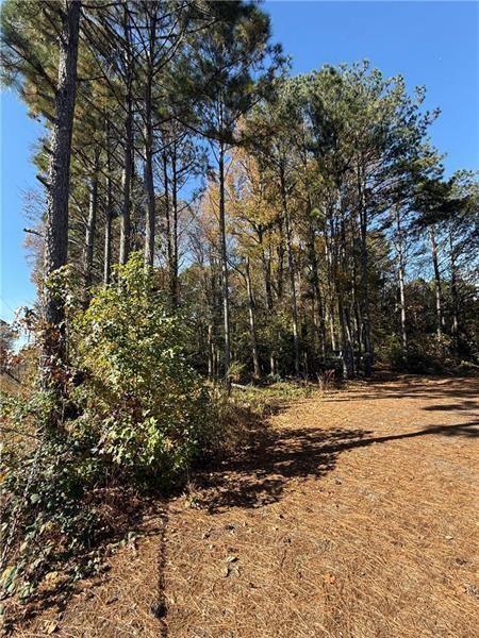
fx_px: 258
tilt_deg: +10.6
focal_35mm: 14
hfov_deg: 85.7
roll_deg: +0.7
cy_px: 319
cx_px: 240
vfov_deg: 102.1
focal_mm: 2.22
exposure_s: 1/590
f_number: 2.2
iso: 64
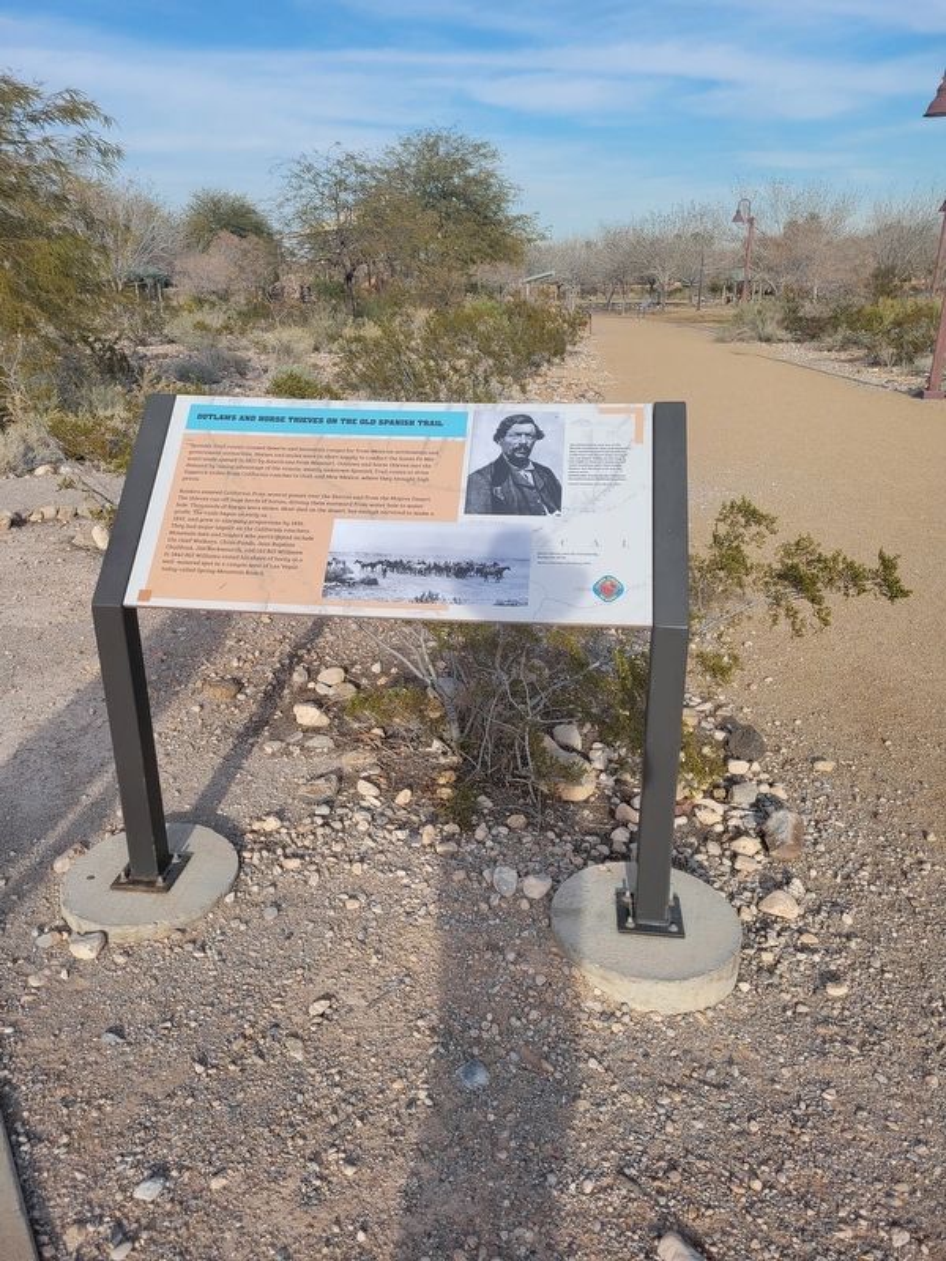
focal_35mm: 26
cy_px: 630
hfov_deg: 53.1
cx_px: 473
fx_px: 947
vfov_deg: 67.3
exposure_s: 1/1681
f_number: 1.8
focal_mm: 5.4
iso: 40
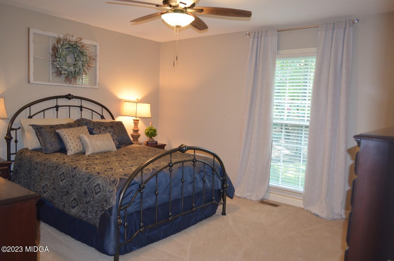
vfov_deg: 47.7
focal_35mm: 27
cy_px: 130
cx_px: 197
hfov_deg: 67.5
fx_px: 295
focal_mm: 18
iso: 640
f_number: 3.5
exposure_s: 1/30
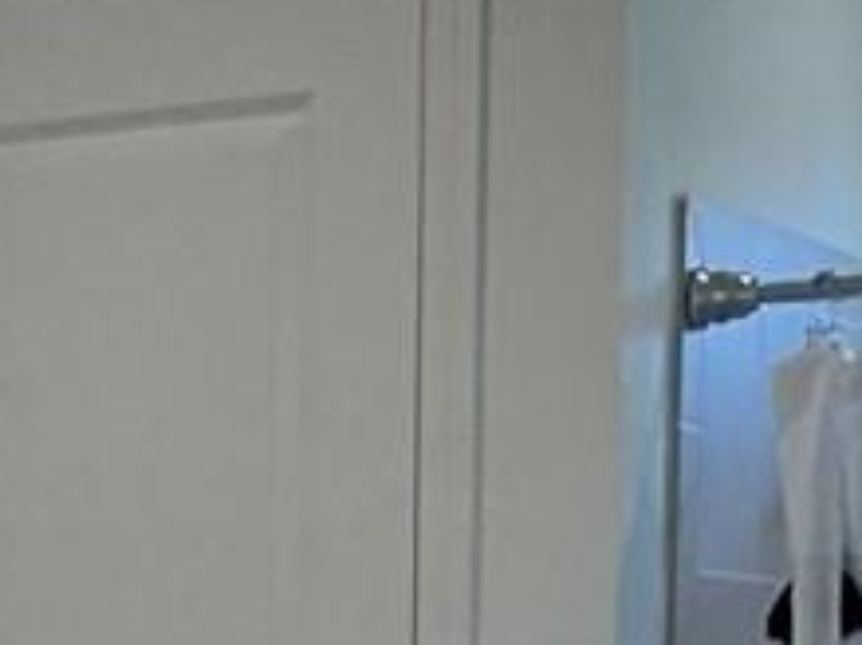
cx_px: -583
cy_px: 1703
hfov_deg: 9.0
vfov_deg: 6.6
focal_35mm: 212
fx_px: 5276
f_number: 1.8
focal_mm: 3
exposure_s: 1/120
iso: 50
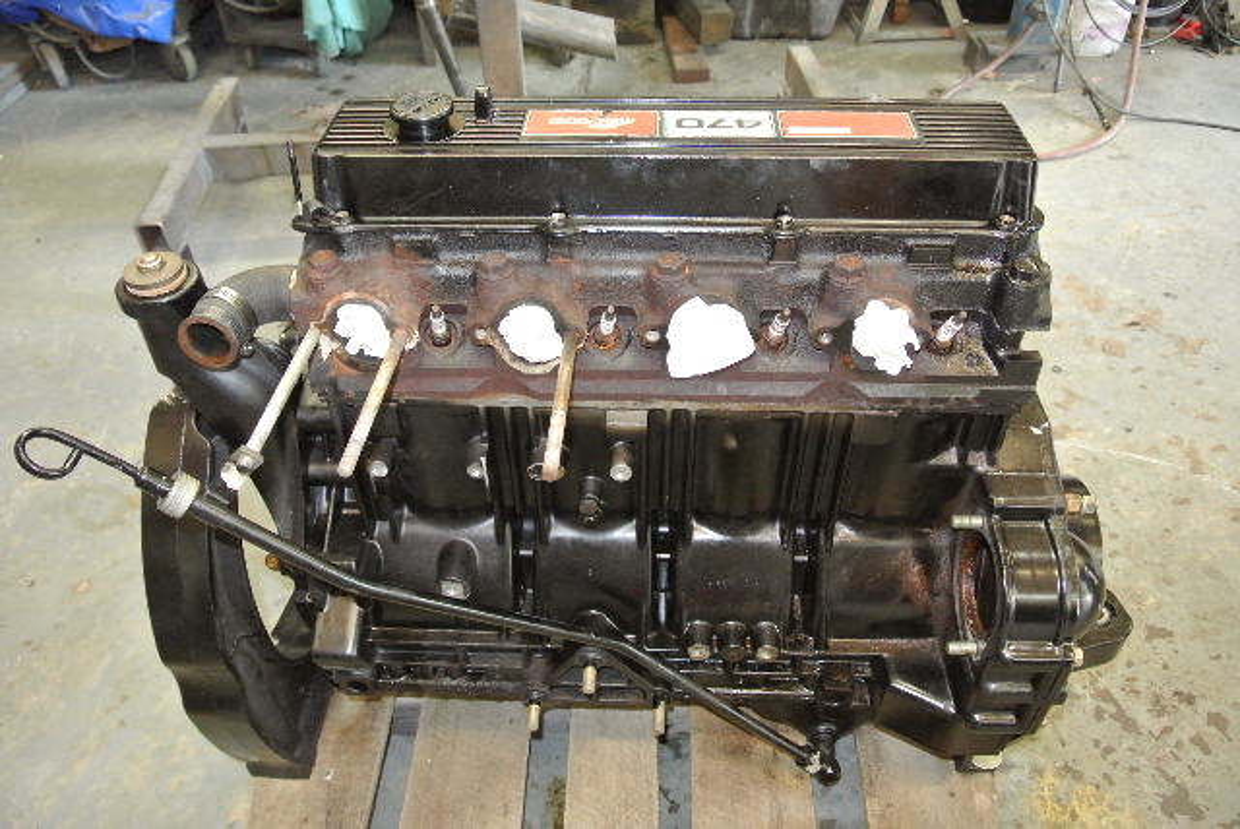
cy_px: 414
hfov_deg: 67.3
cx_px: 620
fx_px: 931
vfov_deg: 48.0
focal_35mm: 27
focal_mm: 10
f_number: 3.5
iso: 1250
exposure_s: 1/60
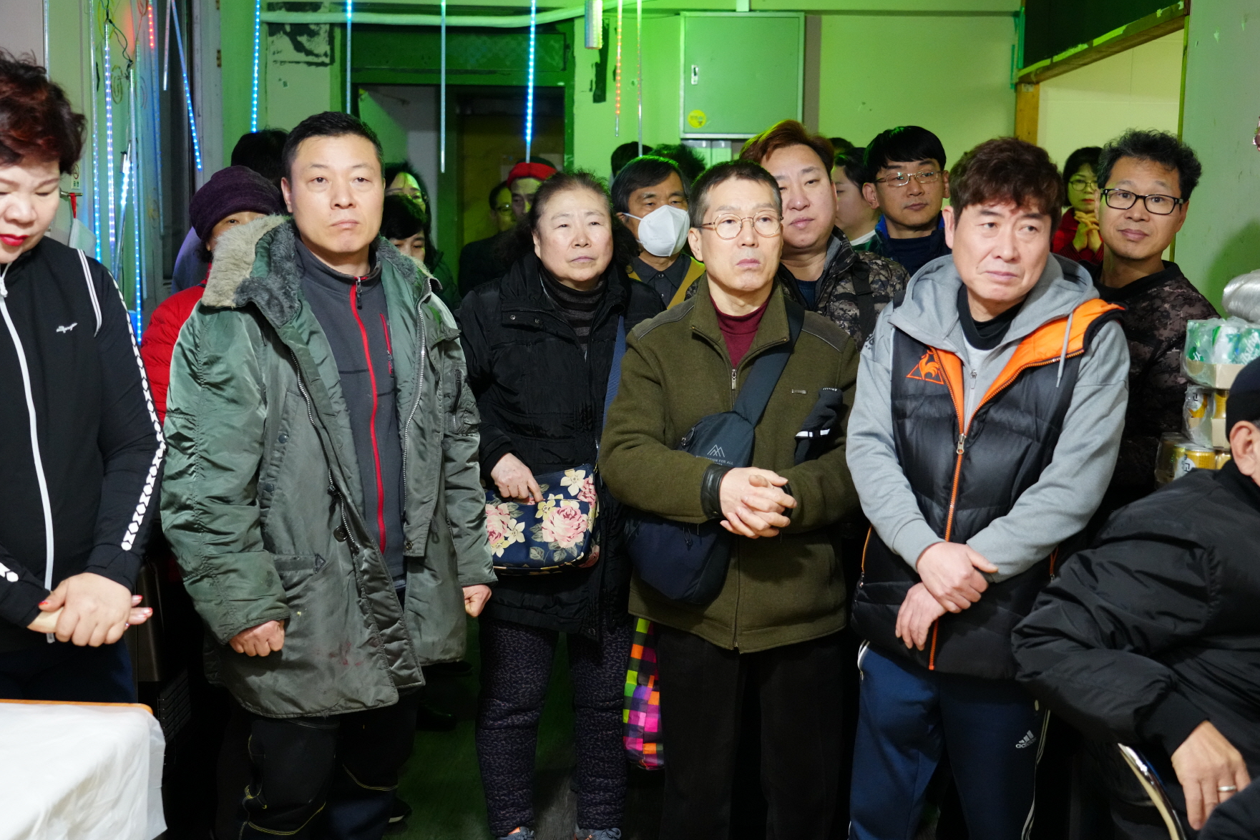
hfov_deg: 42.7
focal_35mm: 46
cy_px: 421
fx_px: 1610
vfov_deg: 29.2
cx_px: 623
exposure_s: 1/400
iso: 6400
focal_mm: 45
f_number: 4
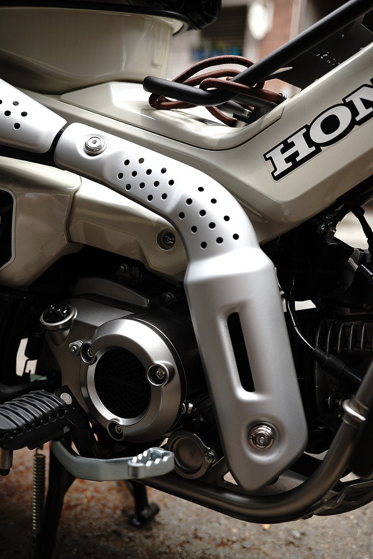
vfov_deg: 54.4
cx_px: 186
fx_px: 543
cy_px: 280
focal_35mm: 35
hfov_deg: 37.9
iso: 100
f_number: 3.5
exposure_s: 1/160
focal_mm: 35
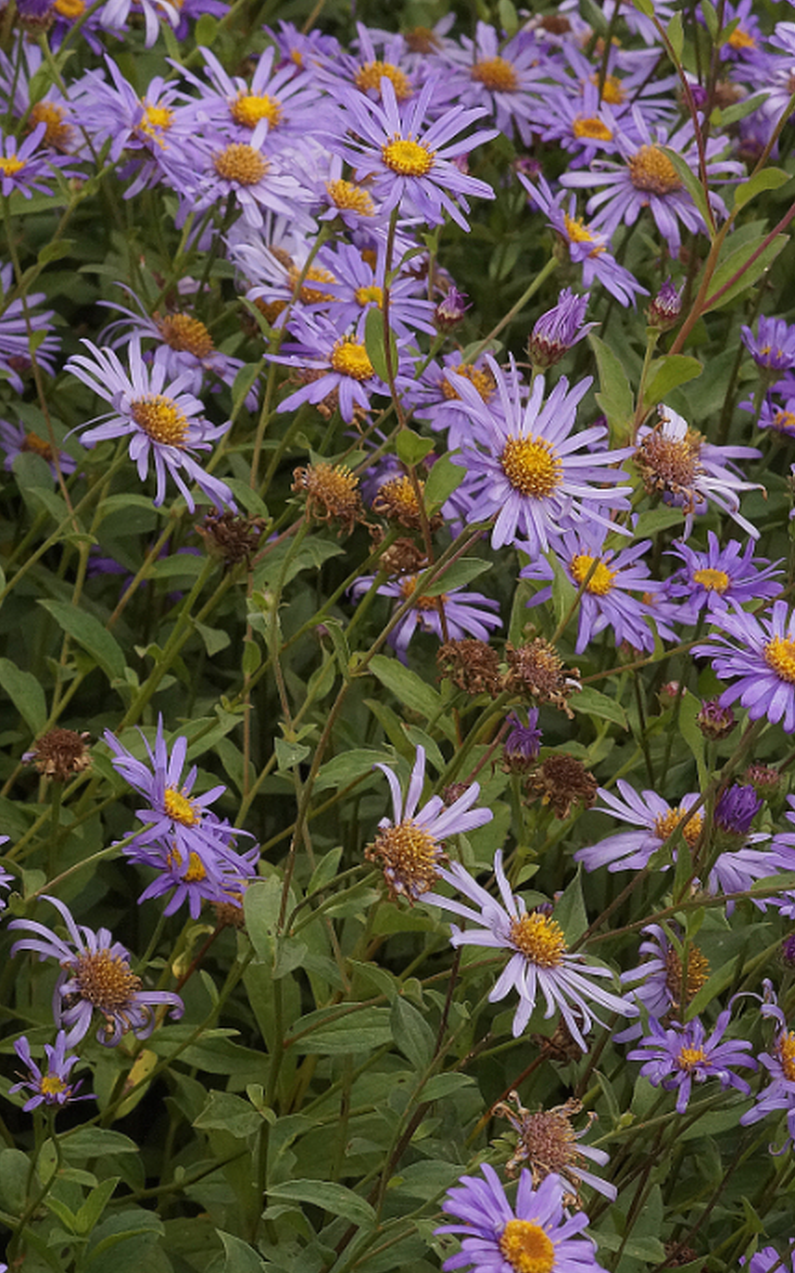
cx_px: 265
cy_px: 719
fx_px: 9262
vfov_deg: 7.9
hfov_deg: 4.9
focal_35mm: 267
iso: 800
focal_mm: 100
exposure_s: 1/160
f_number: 13
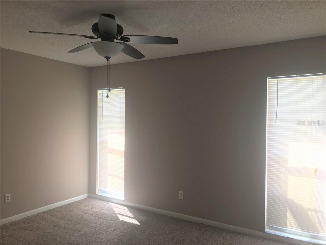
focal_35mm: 28
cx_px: 163
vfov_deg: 49.7
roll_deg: -0.5
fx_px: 264
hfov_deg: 63.4
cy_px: 122
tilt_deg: +0.2
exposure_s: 1/40
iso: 25
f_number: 1.8
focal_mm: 3.99
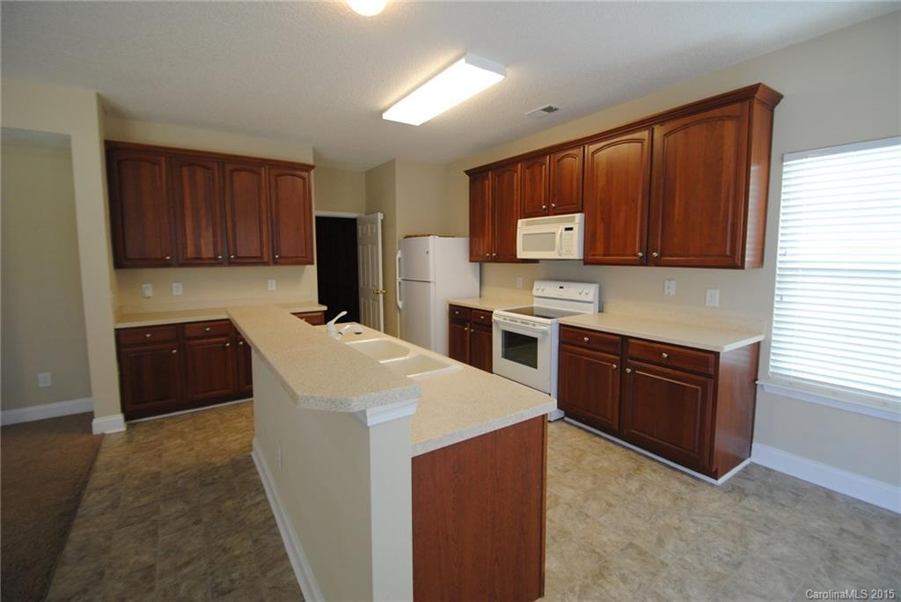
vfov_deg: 77.4
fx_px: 376
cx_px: 450
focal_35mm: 15
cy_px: 301
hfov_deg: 100.4
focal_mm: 10
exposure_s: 1/30
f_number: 3.5
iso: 320
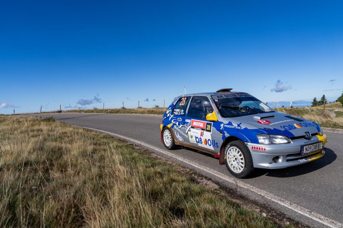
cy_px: 114
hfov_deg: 73.1
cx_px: 172
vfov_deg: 52.6
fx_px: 231
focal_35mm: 24
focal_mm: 24
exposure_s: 1/2500
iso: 100
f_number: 4
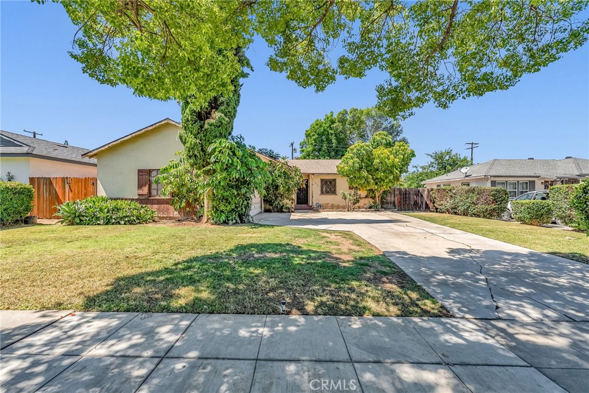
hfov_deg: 104.2
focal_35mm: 14
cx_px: 294
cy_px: 196
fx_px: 229
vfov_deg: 81.2
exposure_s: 1/200
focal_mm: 14
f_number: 8
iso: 100
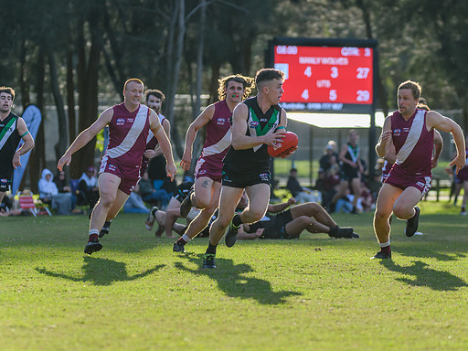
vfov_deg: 6.0
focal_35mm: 248
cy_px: 197
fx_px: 3353
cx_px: 268
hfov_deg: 8.0
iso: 800
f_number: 4.5
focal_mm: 195
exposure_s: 1/2500
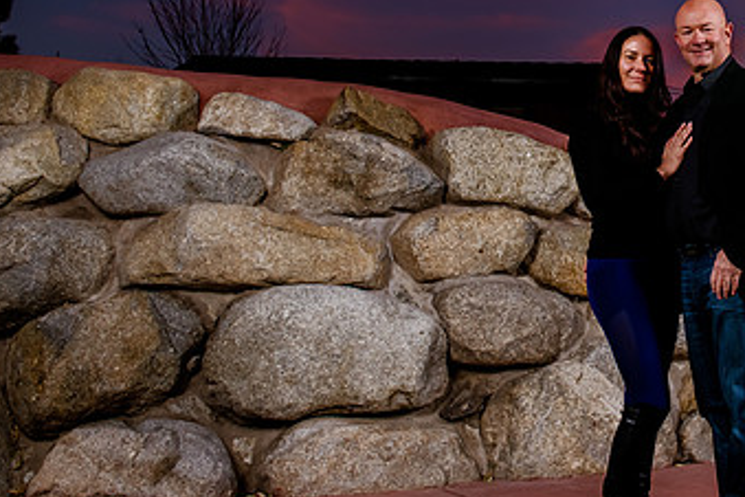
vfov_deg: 23.8
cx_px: 612
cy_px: 104
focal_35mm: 56
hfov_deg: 34.4
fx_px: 1159
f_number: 7.1
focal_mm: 27
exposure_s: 1/160
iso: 800
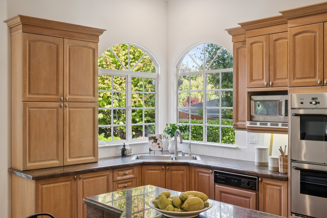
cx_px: 164
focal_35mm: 40
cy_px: 109
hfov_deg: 48.5
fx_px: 363
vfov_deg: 33.4
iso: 400
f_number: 29
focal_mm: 40
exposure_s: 1/3.33
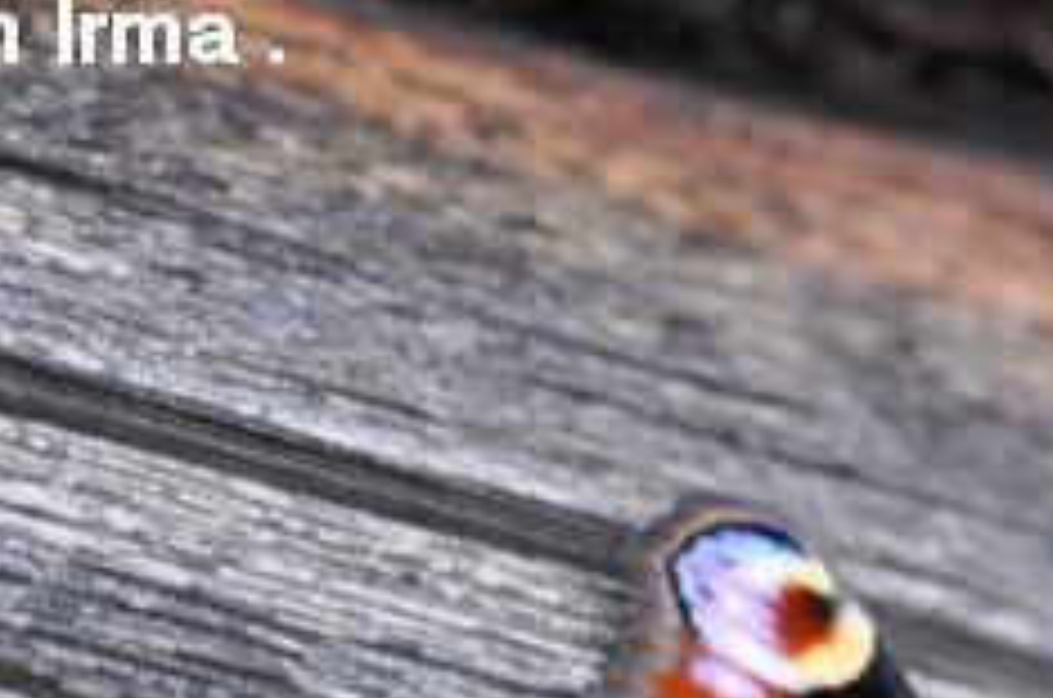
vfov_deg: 1.6
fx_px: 25308
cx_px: 904
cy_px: 1268
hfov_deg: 2.4
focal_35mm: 867
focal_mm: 150
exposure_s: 1/60
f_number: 6.3
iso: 250
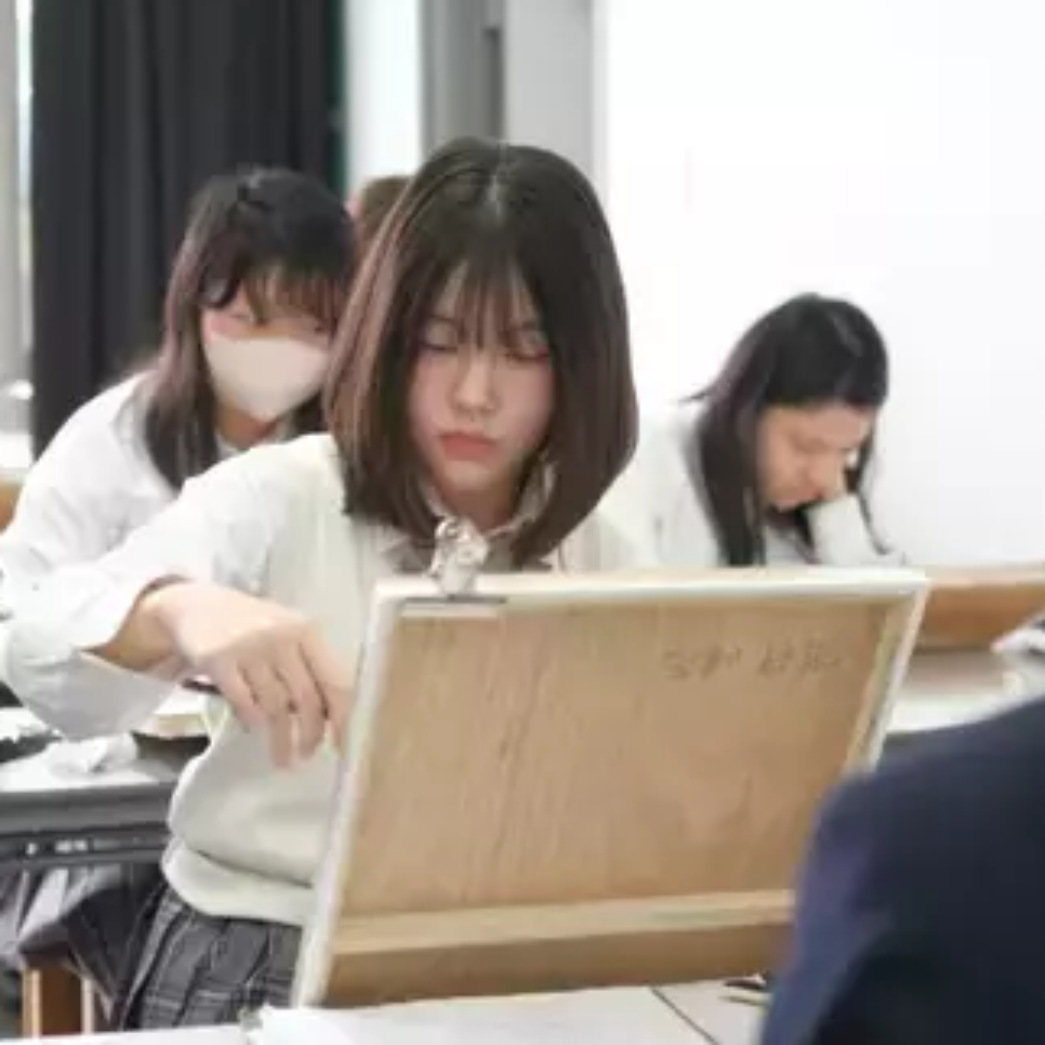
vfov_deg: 20.6
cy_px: 552
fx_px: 2869
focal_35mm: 84
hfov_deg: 20.6
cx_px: 458
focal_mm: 35
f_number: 2
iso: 2500
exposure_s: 1/1000
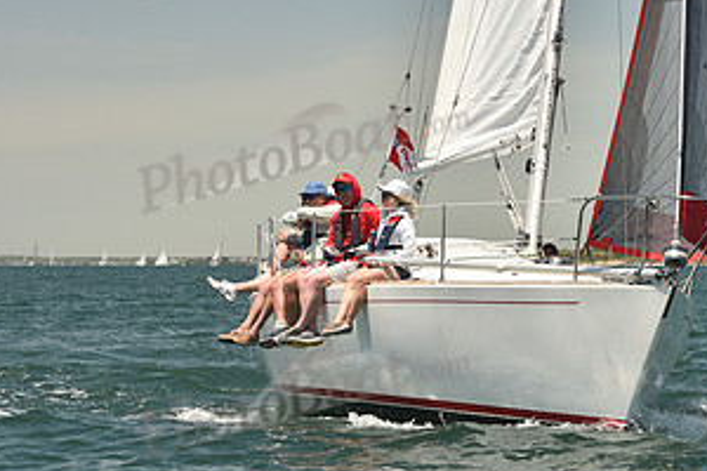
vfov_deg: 7.9
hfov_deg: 11.8
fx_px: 3417
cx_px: 594
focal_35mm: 174
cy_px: 241
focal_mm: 90
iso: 250
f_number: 5
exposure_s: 1/800
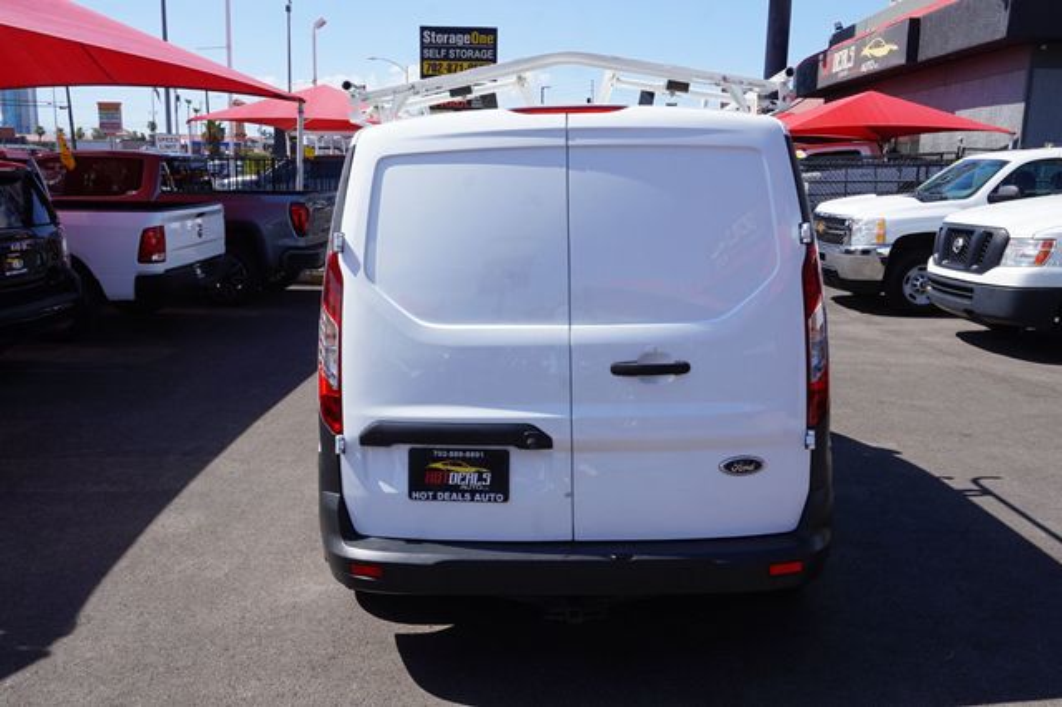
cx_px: 531
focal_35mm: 30
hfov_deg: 62.0
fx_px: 885
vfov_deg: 43.6
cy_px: 354
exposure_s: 1/80
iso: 100
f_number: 13
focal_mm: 20
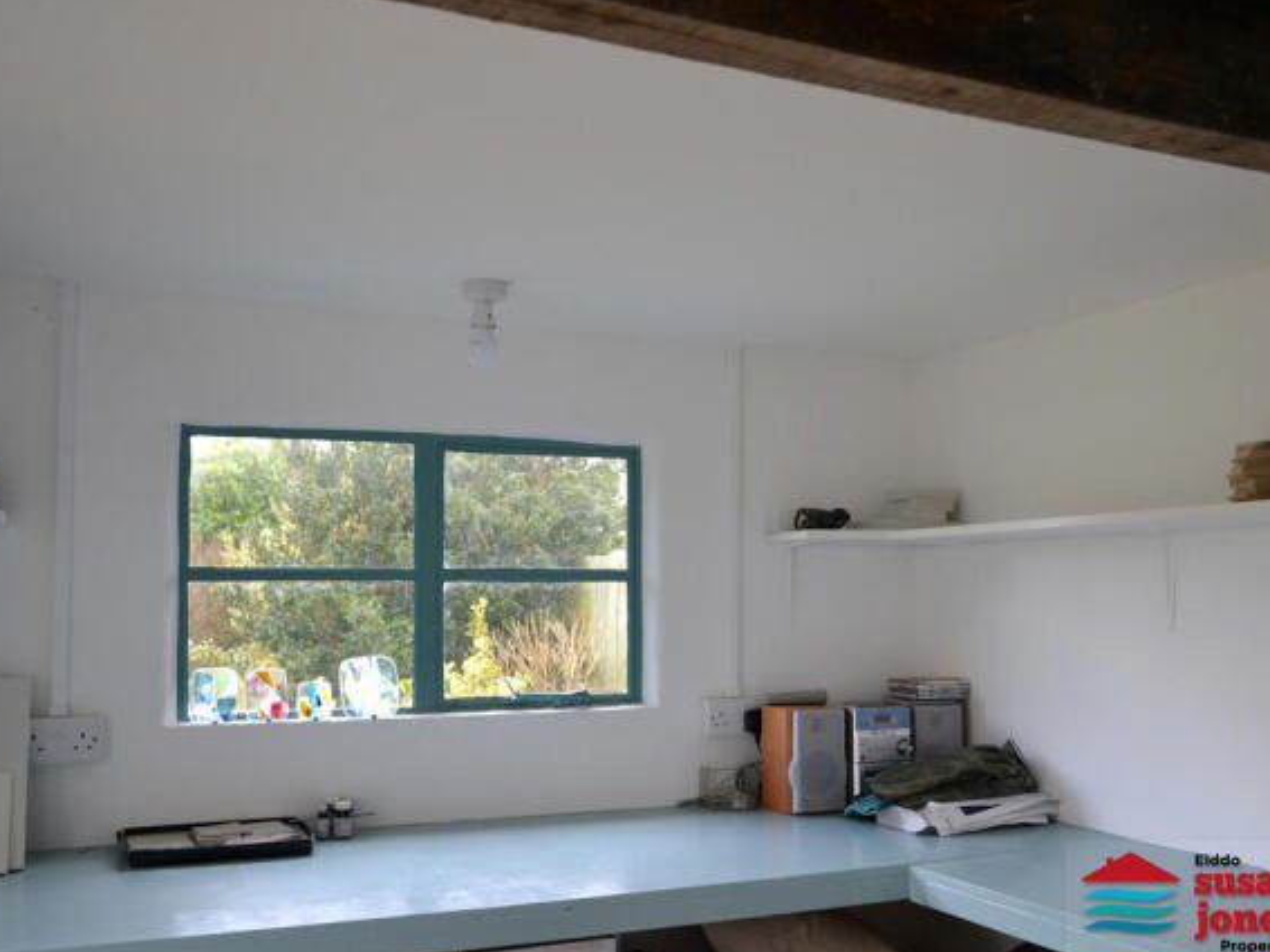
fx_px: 1100
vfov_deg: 46.8
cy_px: 480
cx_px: 592
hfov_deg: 59.9
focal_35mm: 30
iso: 400
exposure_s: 1/60
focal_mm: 18
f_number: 4
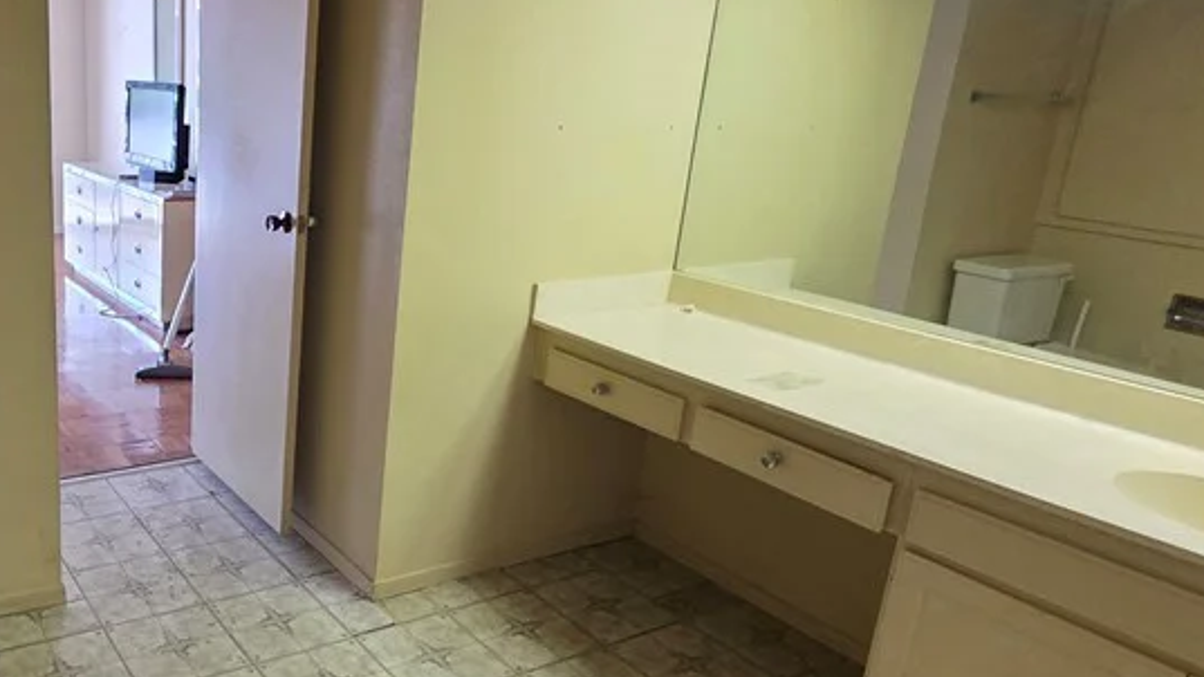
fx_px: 862
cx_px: 242
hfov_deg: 63.8
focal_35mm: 27
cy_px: 332
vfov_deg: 42.9
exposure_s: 1/60
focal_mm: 2.2
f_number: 2.2
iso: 250
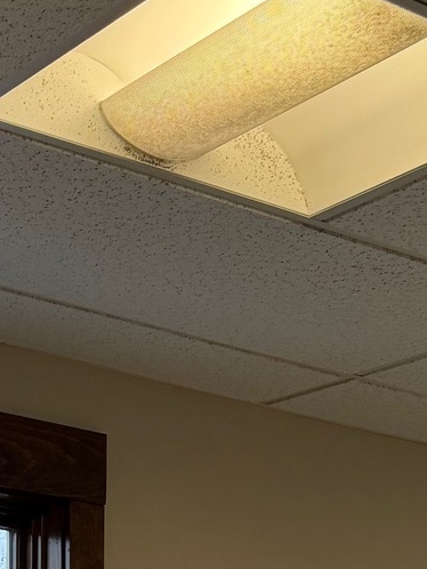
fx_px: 1824
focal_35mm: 111
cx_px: 293
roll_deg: -0.4
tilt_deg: -2.5
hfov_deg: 13.3
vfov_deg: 15.5
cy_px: 988
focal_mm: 6.76
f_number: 1.78
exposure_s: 1/137
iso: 200
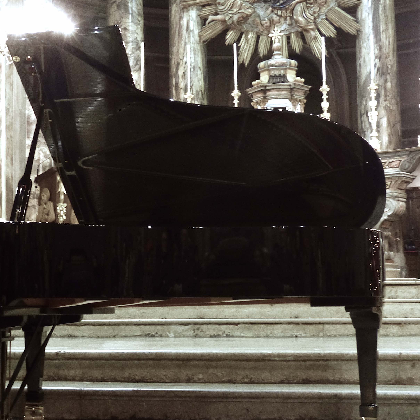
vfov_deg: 26.1
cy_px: 252
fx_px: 906
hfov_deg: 25.8
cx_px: 114
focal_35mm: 66
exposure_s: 1/8
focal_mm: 7.8
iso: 500
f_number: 2.8
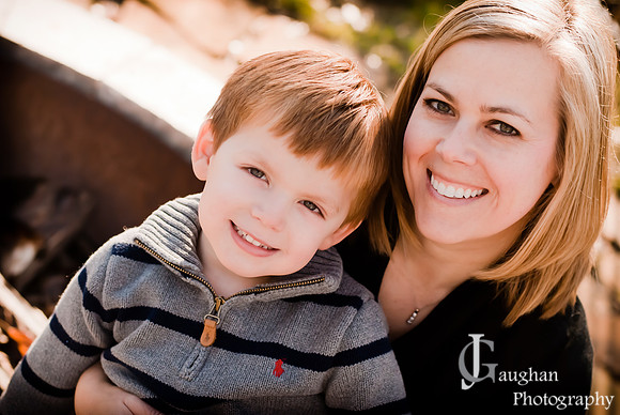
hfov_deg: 27.0
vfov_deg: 18.2
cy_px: 208
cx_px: 310
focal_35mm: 75
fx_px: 1293
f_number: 3.5
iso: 100
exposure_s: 1/500
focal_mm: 50
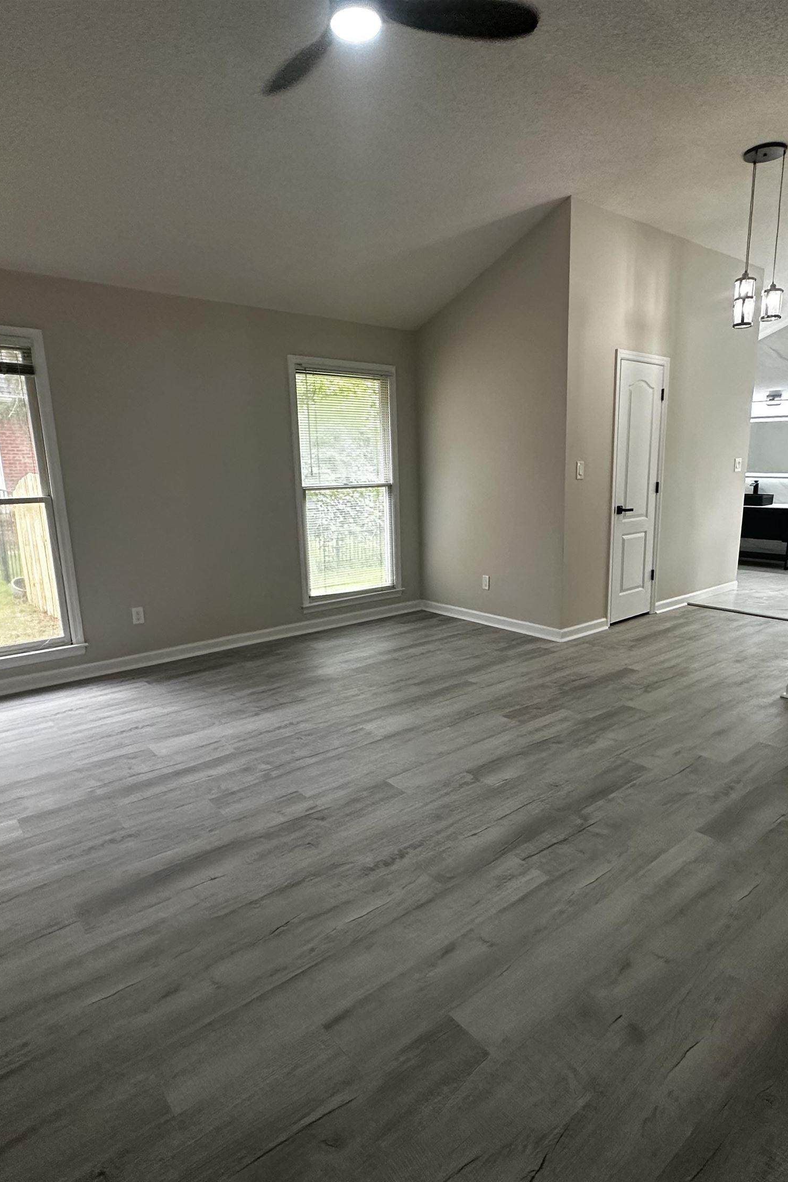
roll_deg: +0.4
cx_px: 424
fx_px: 657
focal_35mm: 20
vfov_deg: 84.0
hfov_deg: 61.8
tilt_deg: -12.1
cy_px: 608
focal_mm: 2.22
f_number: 2.2
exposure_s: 1/120
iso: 320
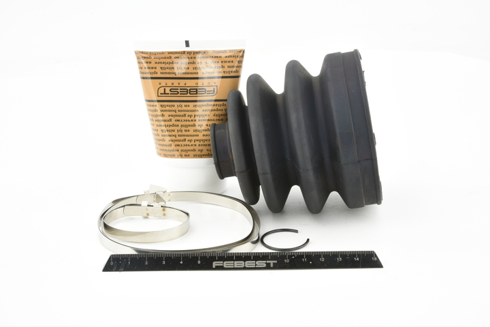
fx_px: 817
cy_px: 164
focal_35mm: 60
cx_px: 245
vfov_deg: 22.6
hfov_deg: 33.4
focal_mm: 60
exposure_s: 1/2.5
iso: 100
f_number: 29
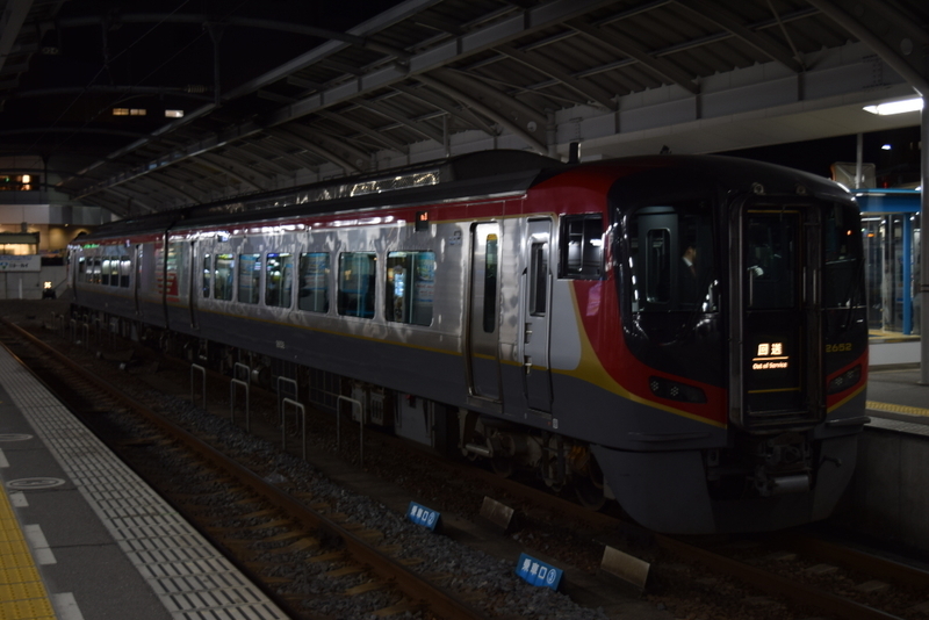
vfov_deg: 28.1
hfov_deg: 41.1
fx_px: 1239
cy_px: 310
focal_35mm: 48
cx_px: 464
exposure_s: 1/8
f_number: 4.5
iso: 100
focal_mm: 32
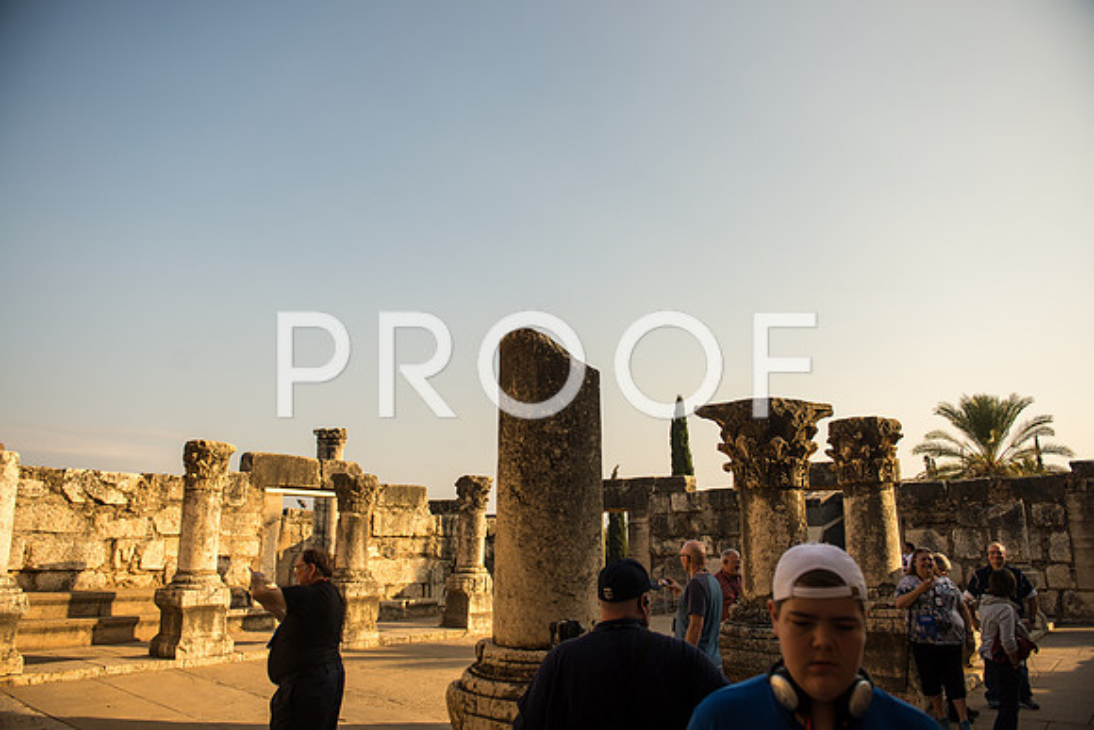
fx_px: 729
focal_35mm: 24
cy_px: 365
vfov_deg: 53.2
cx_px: 547
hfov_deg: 73.7
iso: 100
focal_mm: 24
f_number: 2.8
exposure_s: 1/1250
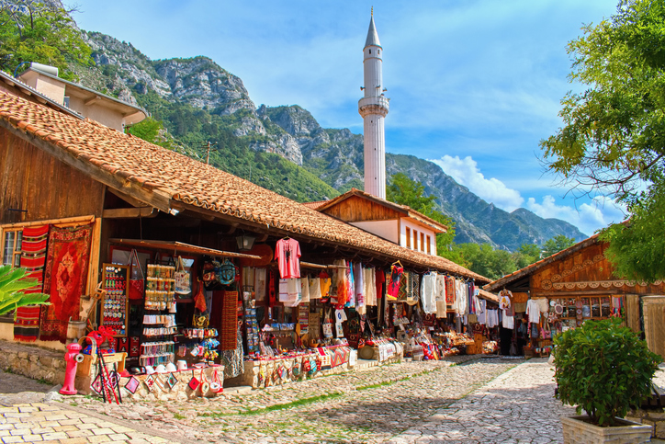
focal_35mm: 27
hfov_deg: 67.4
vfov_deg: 47.9
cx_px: 332
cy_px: 222
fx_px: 499
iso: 110
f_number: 13
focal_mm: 18
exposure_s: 1/160
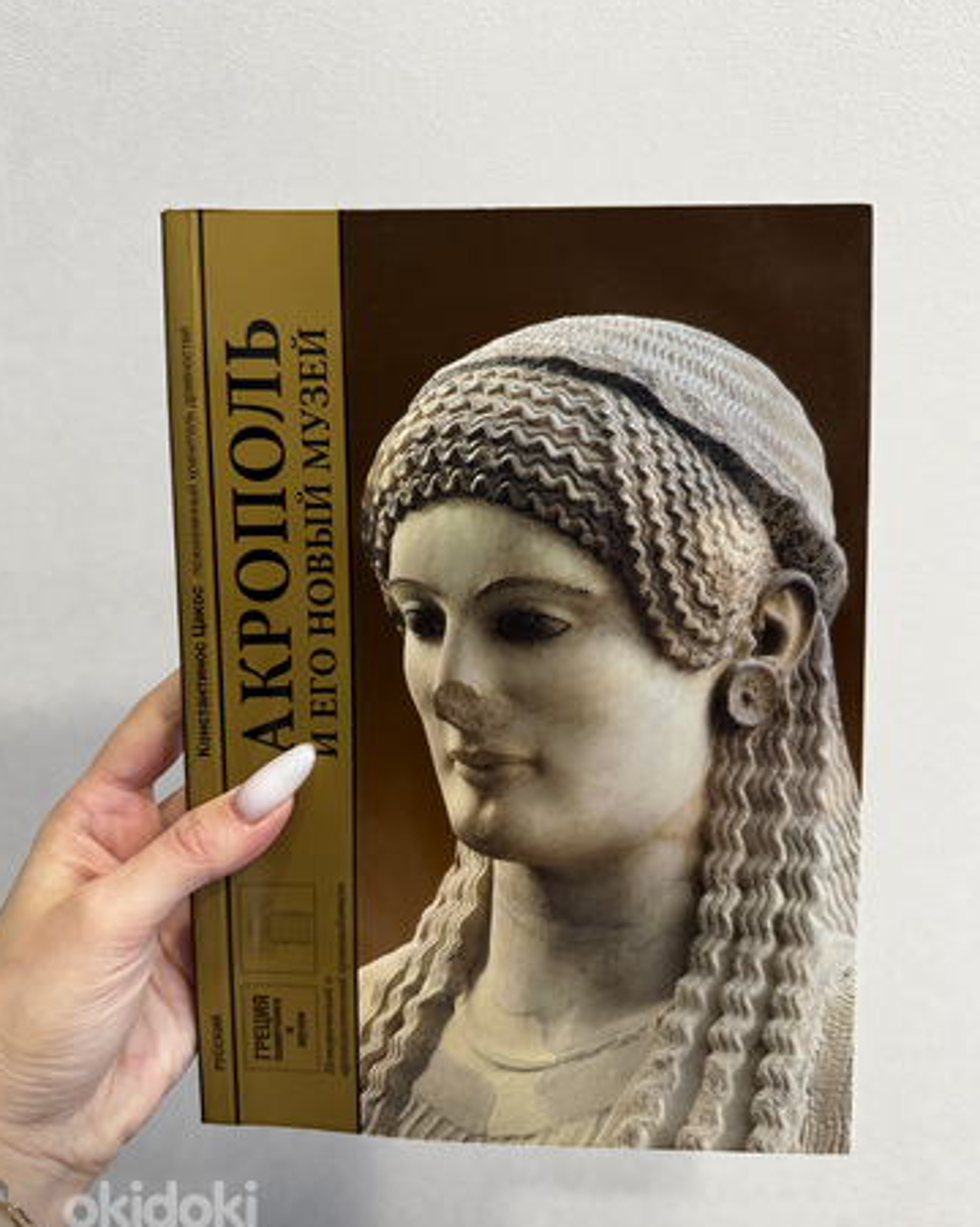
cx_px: 497
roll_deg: +0.7
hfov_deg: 54.9
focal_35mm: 26
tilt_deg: -12.4
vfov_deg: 66.1
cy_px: 620
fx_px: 944
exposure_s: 1/60
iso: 500
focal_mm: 6.76
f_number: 1.78
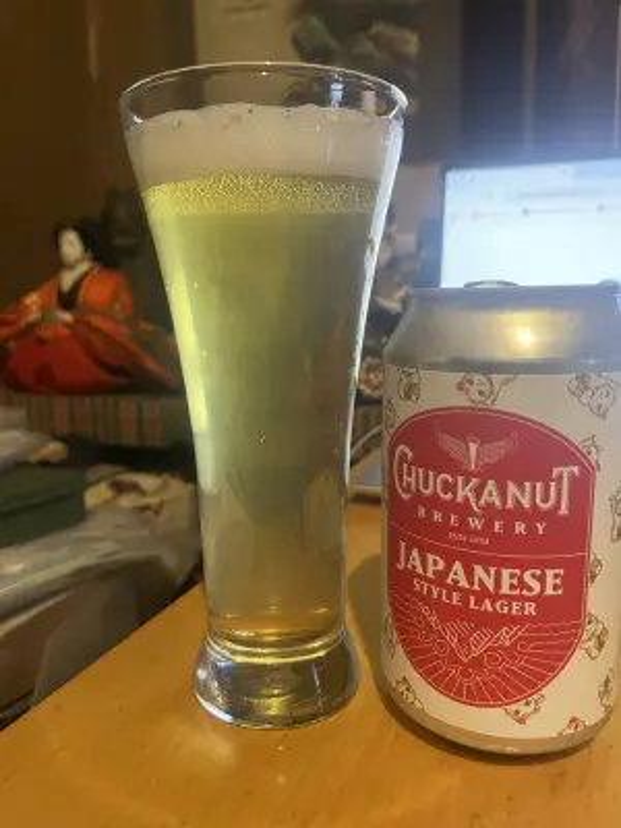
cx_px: 310
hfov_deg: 53.1
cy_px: 414
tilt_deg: -11.9
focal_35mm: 26
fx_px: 622
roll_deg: +1.9
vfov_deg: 67.3
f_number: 1.6
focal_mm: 4.2
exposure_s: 1/37
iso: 640
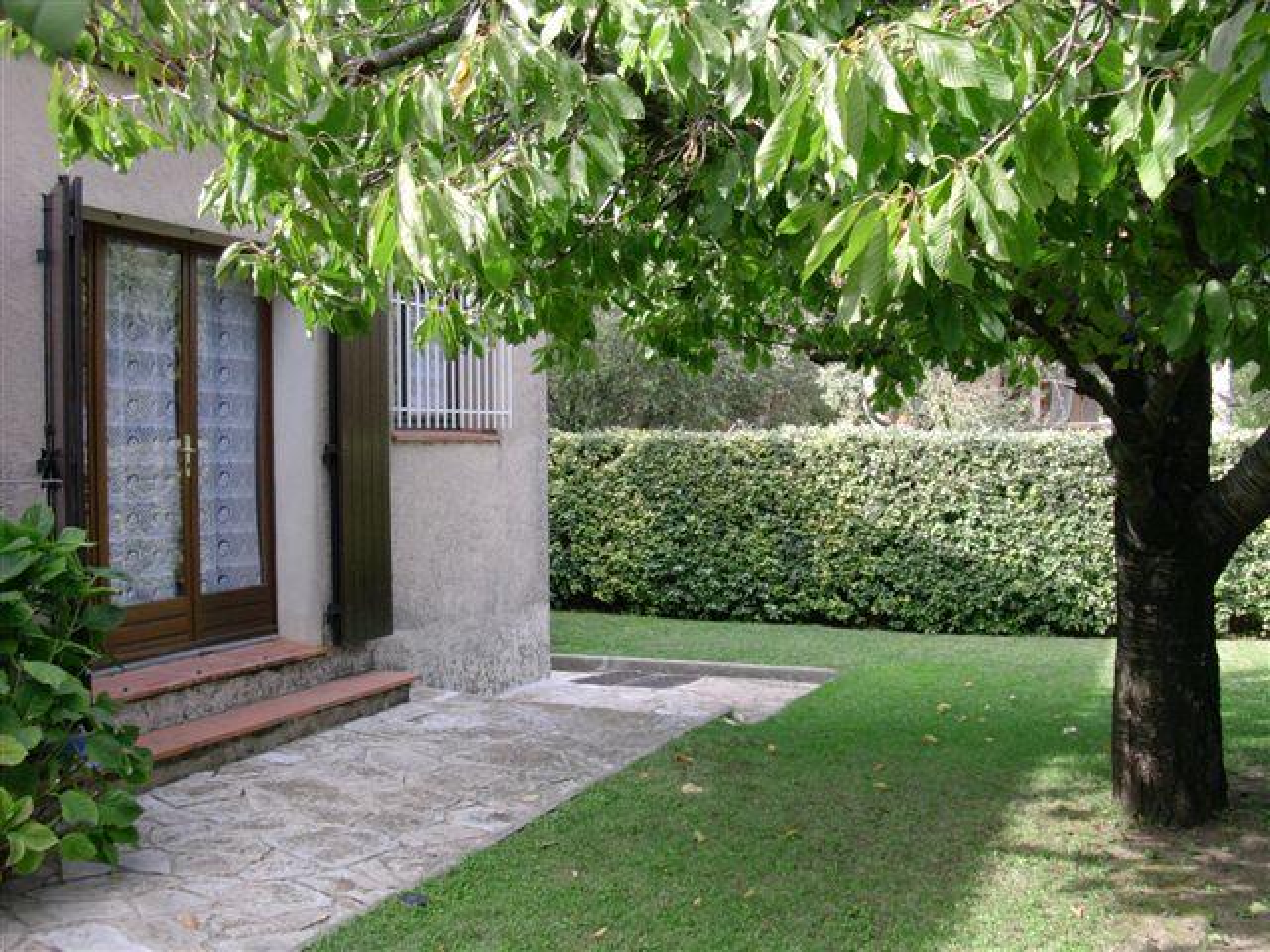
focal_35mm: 37
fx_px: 1357
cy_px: 476
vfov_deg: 38.7
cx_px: 635
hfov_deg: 50.1
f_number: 2.7
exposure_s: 1/209
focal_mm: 5.6
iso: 70
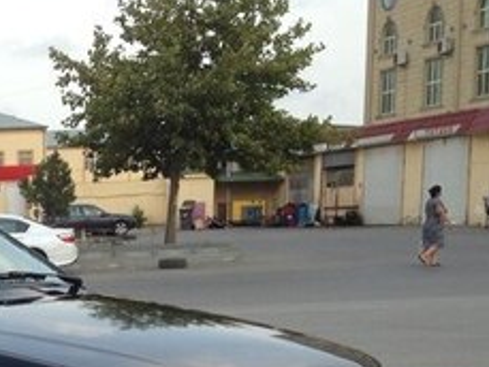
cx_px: -120
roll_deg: +1.5
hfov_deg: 19.3
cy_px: 470
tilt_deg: -9.8
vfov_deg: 14.9
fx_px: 1343
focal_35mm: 95
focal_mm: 4.12
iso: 50
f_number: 2.4
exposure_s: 1/303
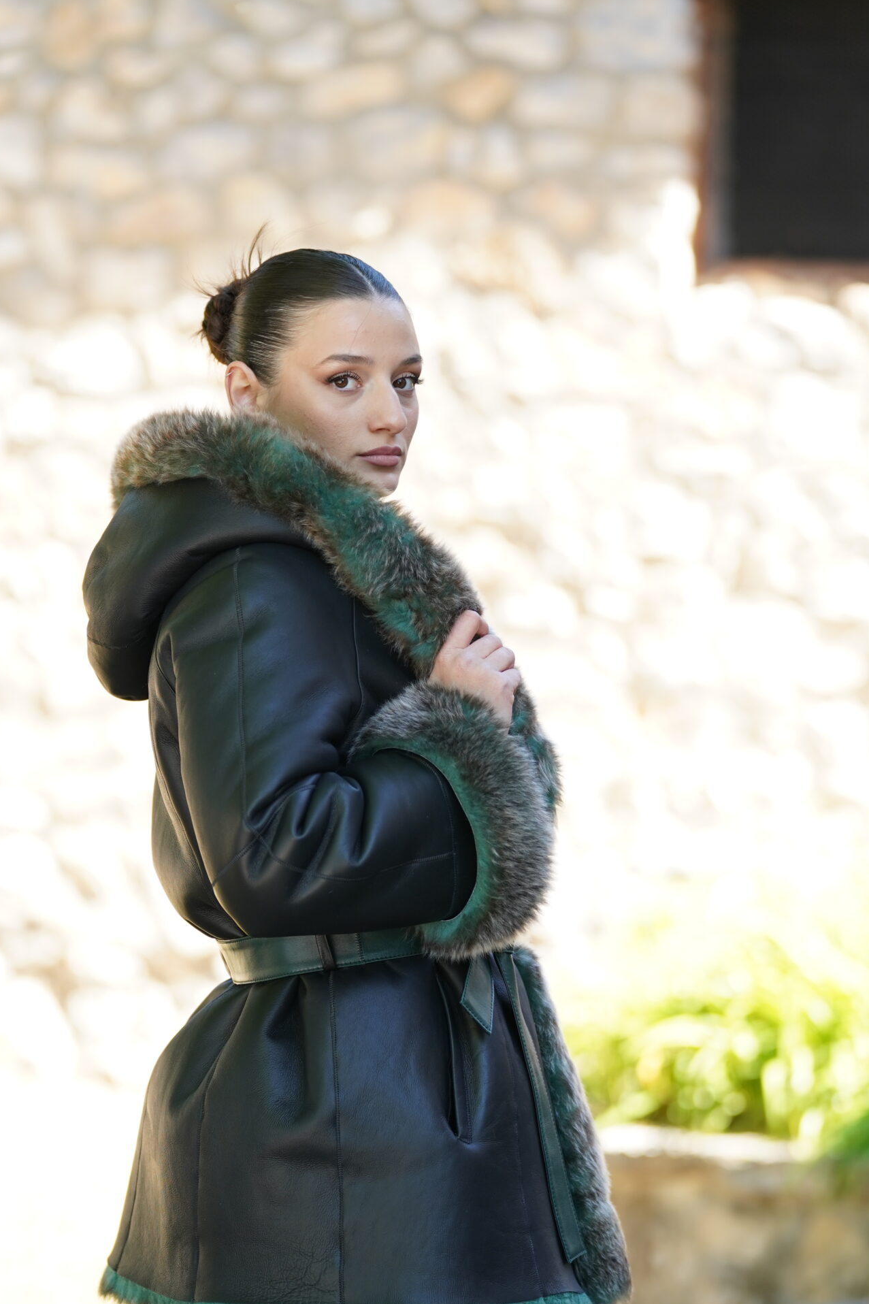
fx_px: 5178
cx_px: 402
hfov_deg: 9.6
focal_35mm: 143
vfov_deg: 14.3
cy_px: 790
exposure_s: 1/320
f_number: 2.8
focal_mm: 107
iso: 320
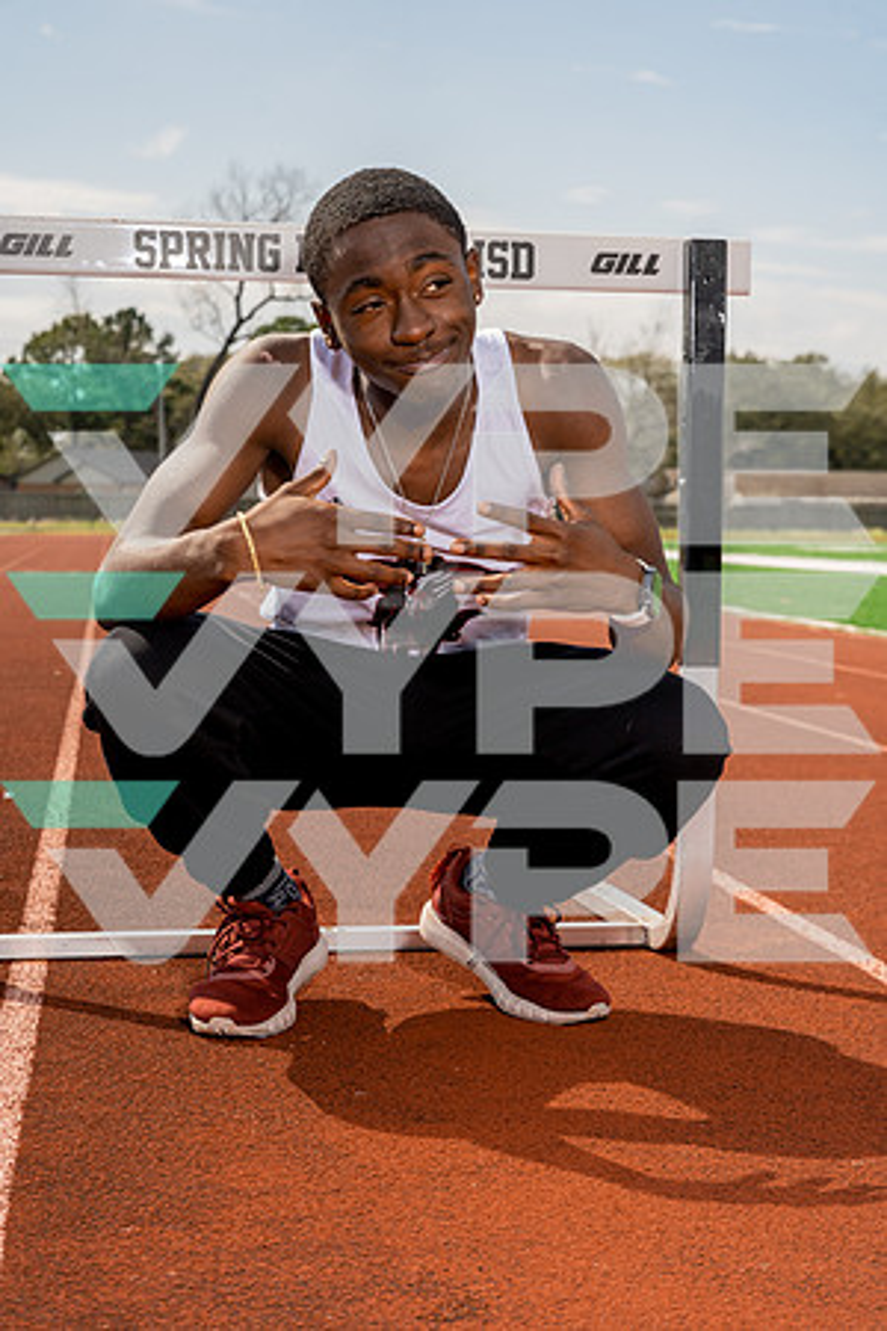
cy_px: 666
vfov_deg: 30.5
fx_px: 2439
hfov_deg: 20.6
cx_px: 444
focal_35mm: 66
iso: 100
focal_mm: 66
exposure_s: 1/250
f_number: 8
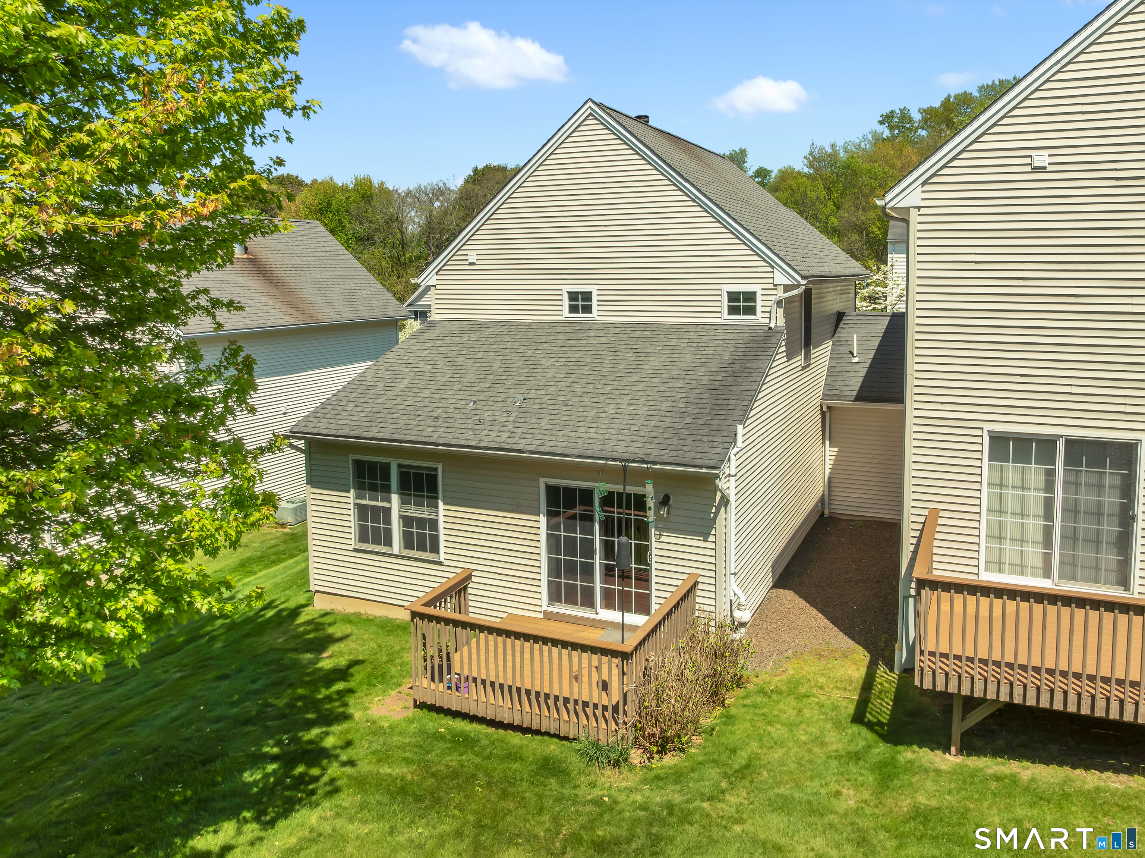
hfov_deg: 71.6
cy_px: 429
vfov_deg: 56.8
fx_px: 793
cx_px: 572
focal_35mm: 24
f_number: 6.3
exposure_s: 1/60
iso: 100
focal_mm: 12.29
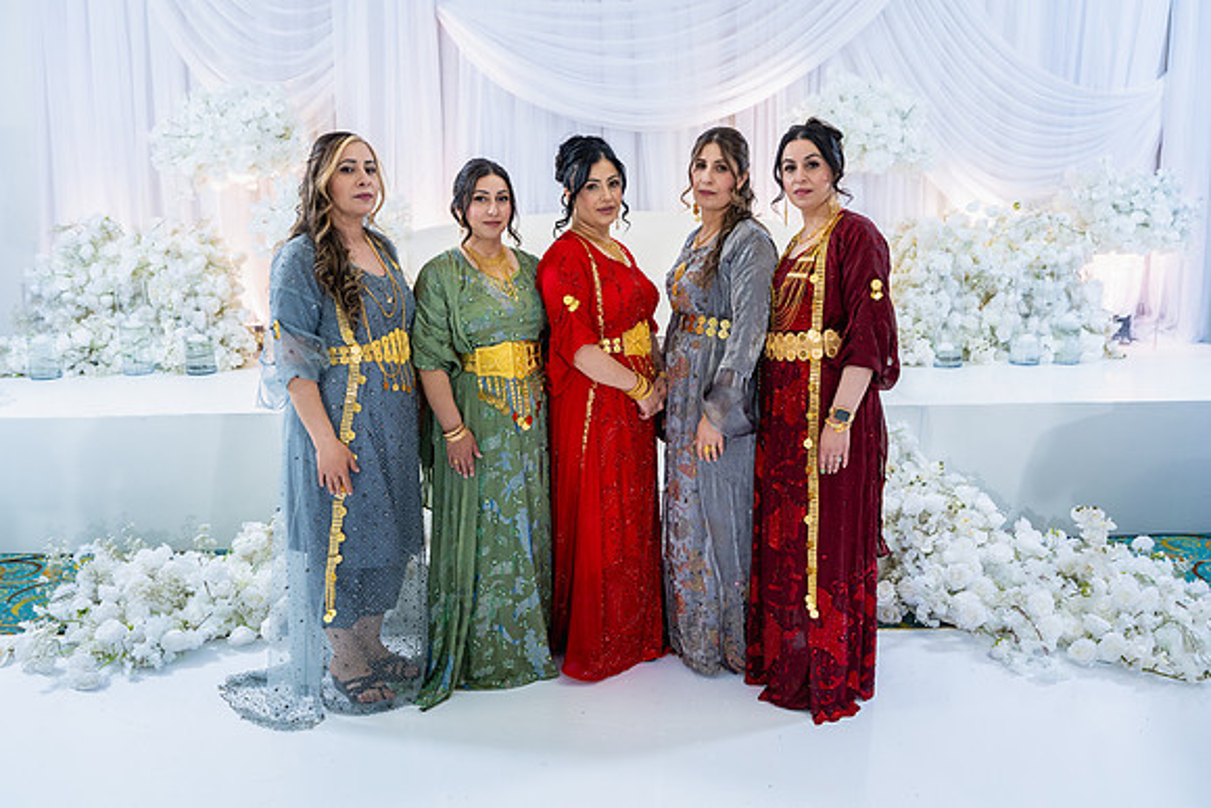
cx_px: 606
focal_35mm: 28
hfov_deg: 65.5
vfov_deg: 46.4
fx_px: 942
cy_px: 404
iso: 500
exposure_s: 1/160
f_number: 2.8
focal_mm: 28
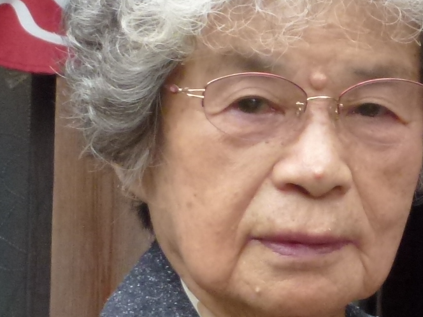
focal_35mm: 343
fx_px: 4191
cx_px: 552
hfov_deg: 5.7
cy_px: 64
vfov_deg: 4.3
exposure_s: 1/80
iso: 320
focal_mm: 16
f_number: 4.9
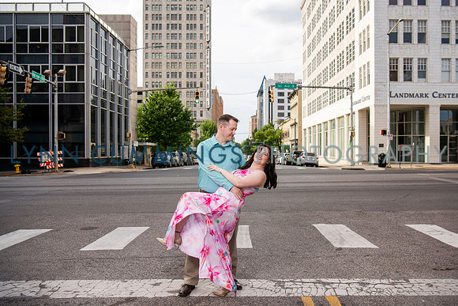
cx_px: 229
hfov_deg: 61.9
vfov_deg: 43.6
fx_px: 382
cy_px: 153
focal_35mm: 30
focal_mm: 30
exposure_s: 1/1250
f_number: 4
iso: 200
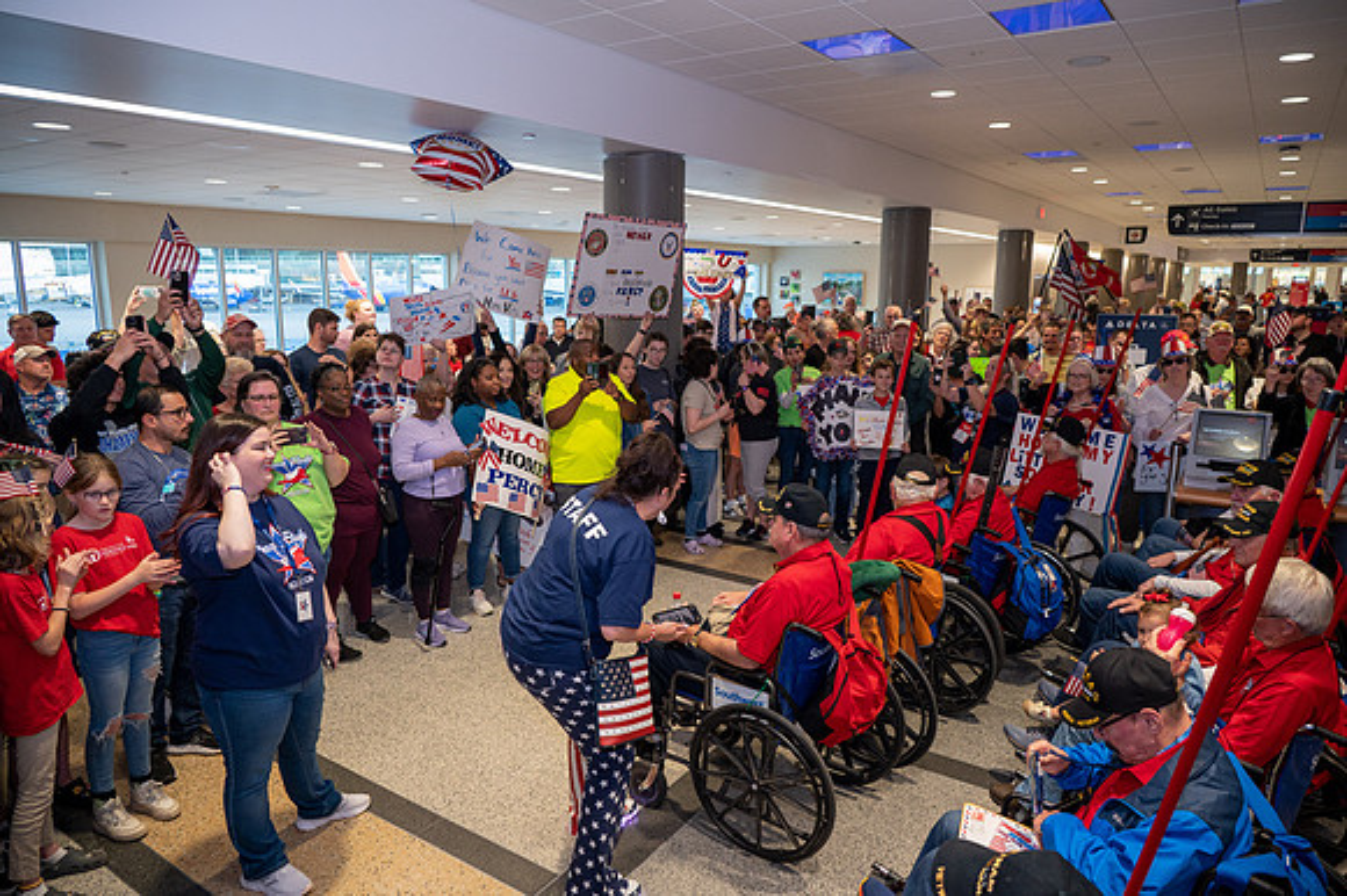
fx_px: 897
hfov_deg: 73.8
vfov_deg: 53.1
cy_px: 448
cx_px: 674
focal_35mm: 24
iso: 1400
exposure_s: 1/60
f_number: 4.5
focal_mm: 24
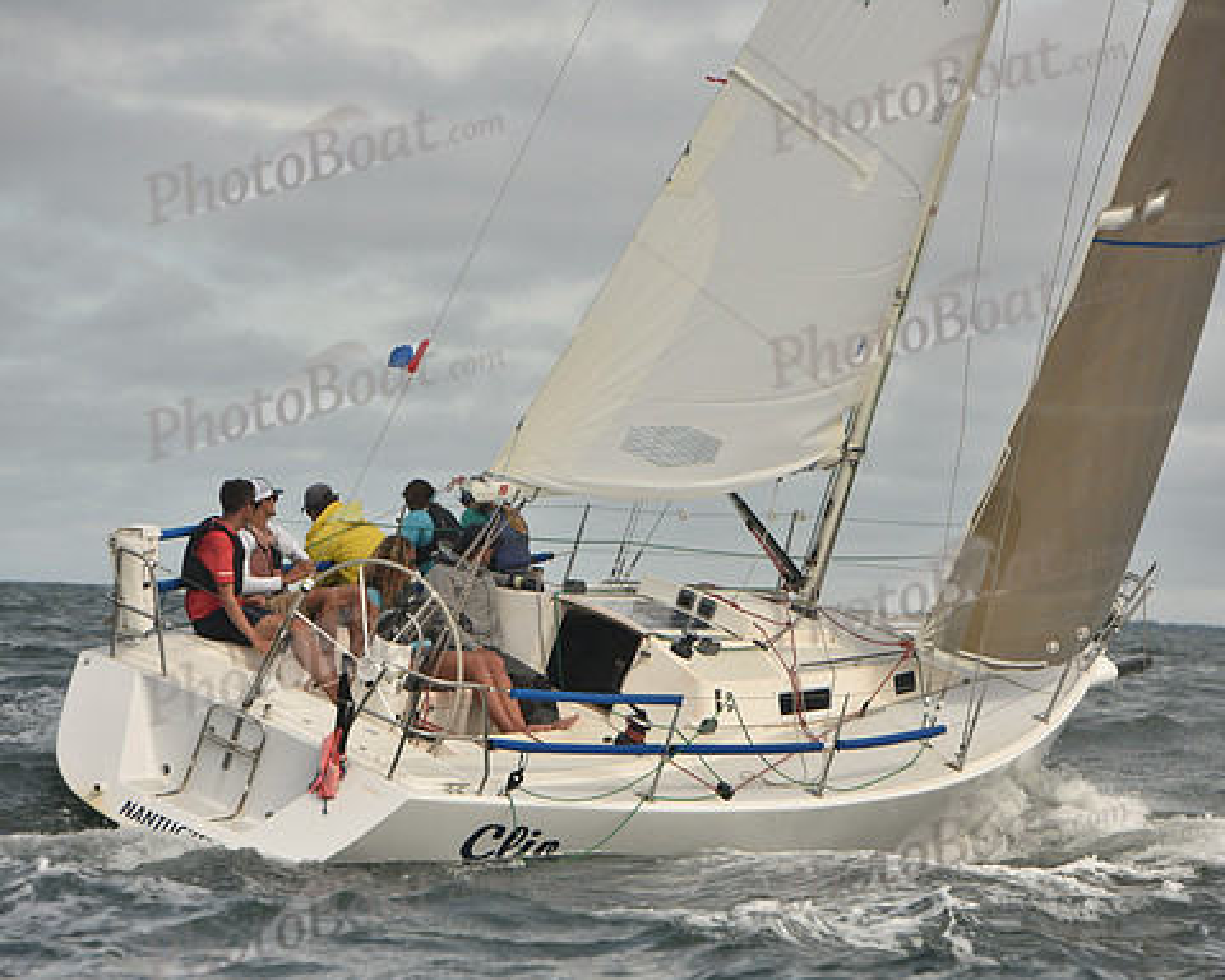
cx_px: 638
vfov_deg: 8.0
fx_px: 6997
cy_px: 491
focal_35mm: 193
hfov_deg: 10.0
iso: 320
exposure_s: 1/1000
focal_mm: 170
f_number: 6.3
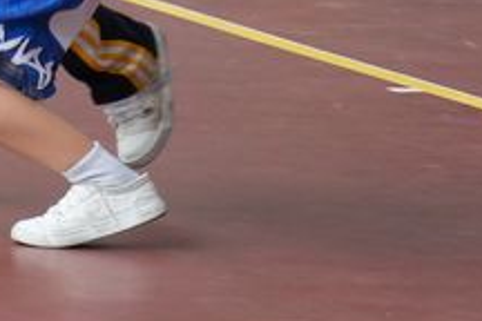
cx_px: 74
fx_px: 9014
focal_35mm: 673
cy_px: -193
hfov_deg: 3.1
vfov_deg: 2.0
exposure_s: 1/500
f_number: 5.6
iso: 1000
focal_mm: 97
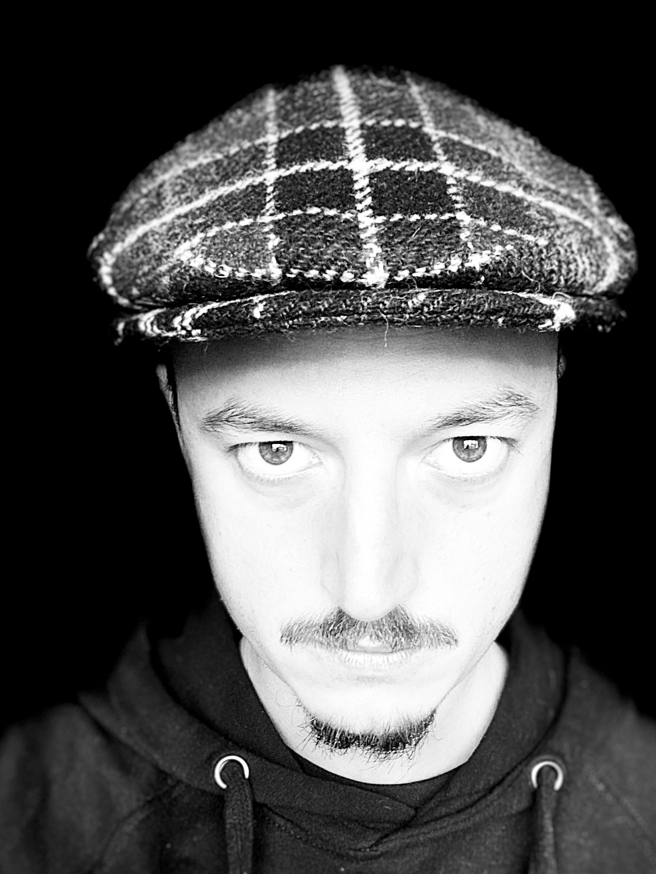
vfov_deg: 51.1
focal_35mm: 36
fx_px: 910
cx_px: 364
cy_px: 510
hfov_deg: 39.6
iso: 125
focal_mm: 2.71
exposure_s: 1/60
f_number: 2.2
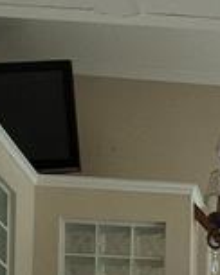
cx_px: 382
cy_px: 588
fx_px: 693
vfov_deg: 16.0
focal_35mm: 85
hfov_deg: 15.7
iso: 50
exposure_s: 1/120
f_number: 2.2
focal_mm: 1.74
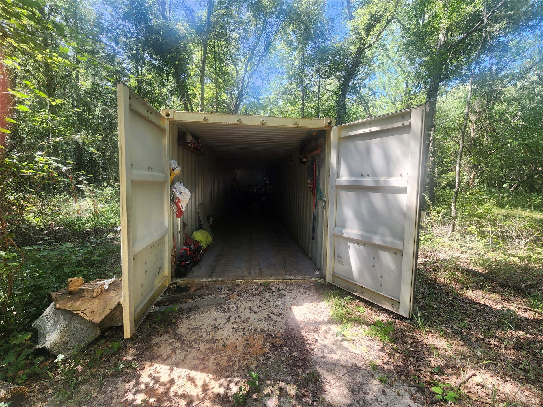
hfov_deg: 106.2
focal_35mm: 13
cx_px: 272
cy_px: 204
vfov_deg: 89.9
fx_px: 204
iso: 50
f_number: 2.2
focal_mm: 2.2
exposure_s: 1/120
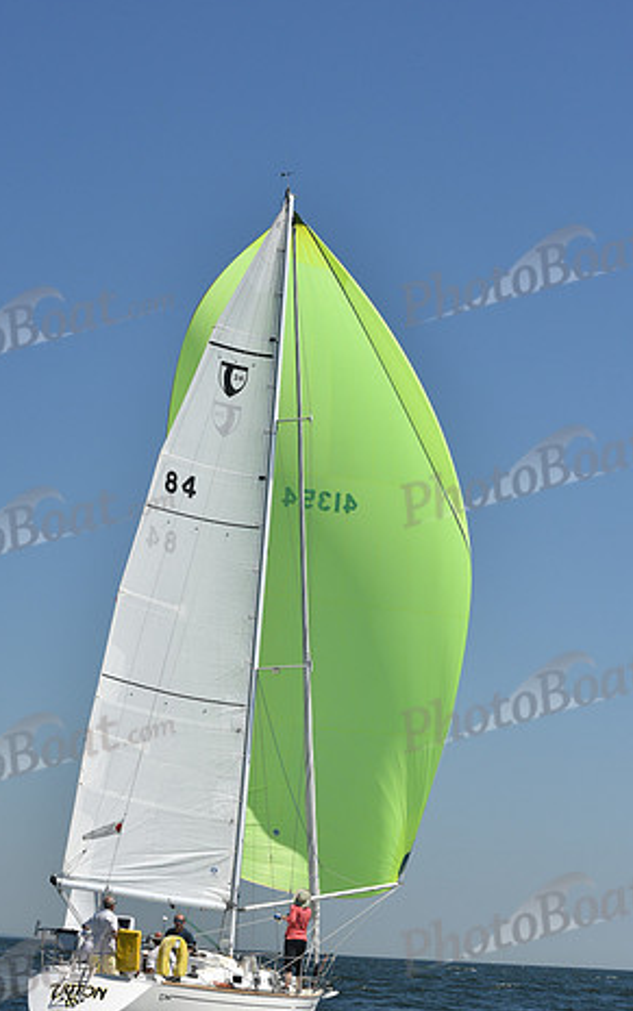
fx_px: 2454
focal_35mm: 89
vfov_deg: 23.2
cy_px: 615
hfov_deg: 14.7
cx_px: 288
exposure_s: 1/1250
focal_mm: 70
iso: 250
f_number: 9
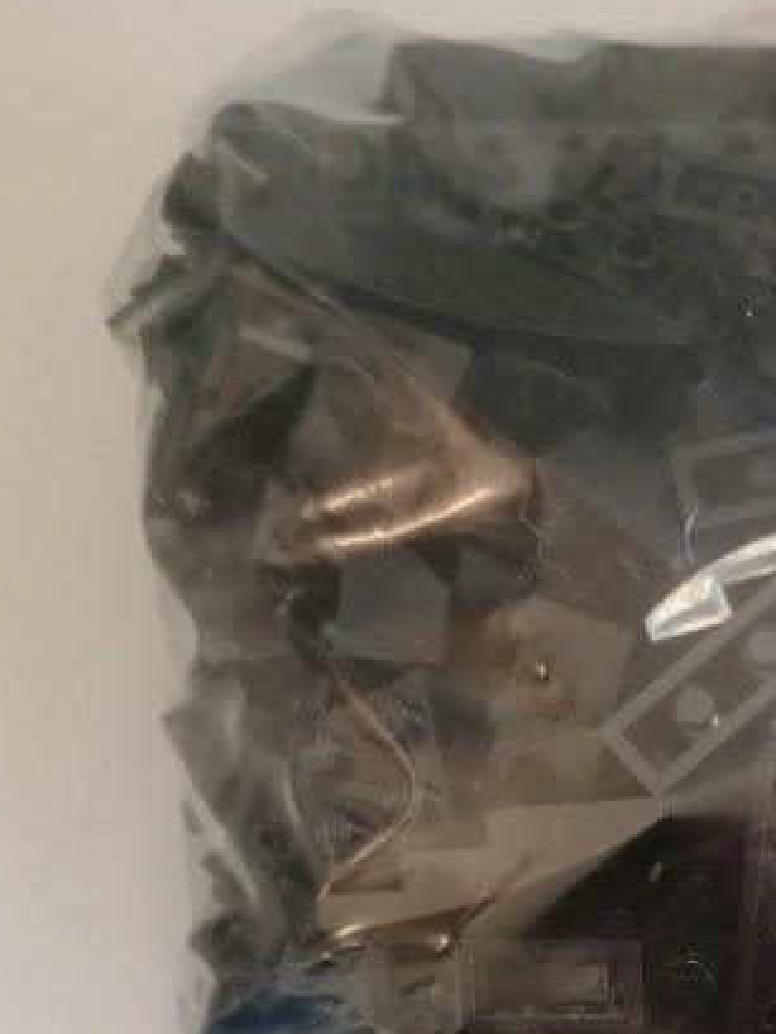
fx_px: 1972
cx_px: 918
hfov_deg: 20.8
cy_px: 1176
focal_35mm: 66
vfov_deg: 26.7
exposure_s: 1/33.3
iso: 200
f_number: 1.8
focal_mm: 4.75
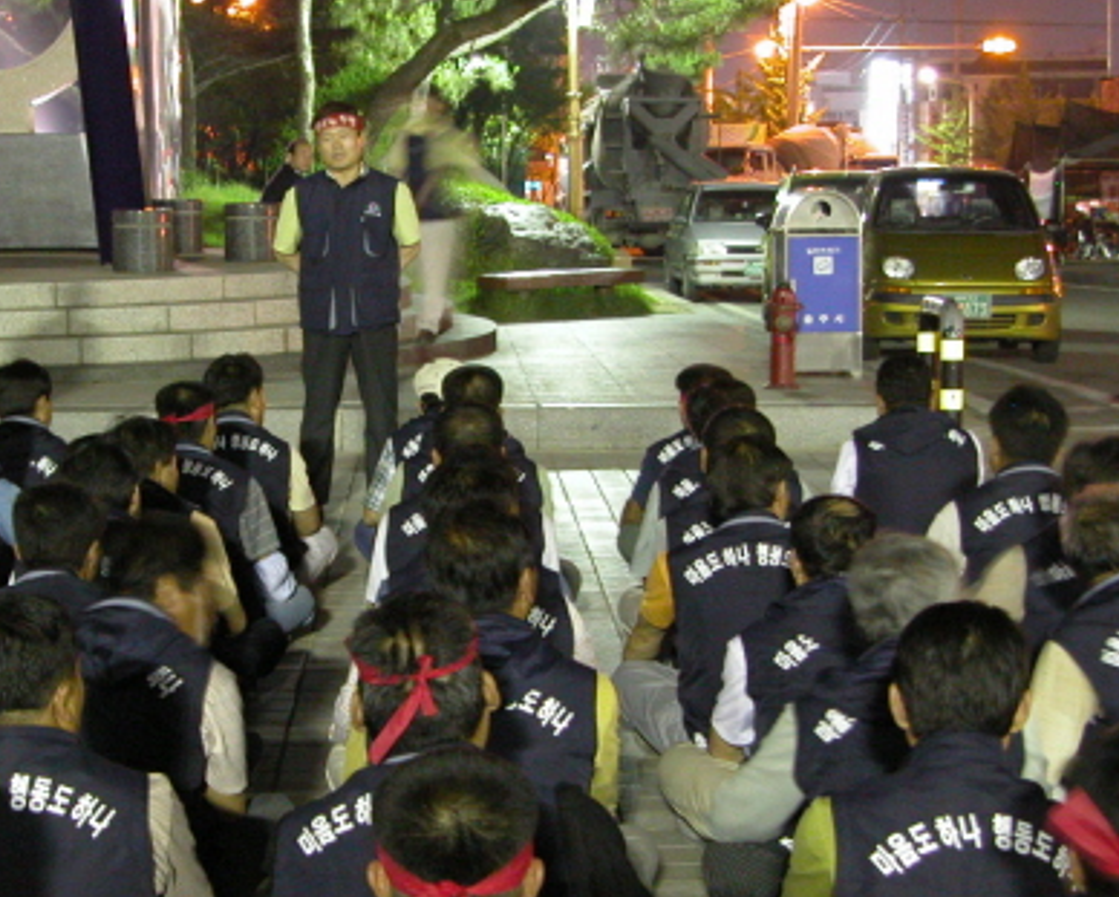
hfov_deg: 20.0
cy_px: 555
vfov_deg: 16.2
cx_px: 311
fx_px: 3149
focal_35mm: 95
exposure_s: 1
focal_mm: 13.7
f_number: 3.1
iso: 400
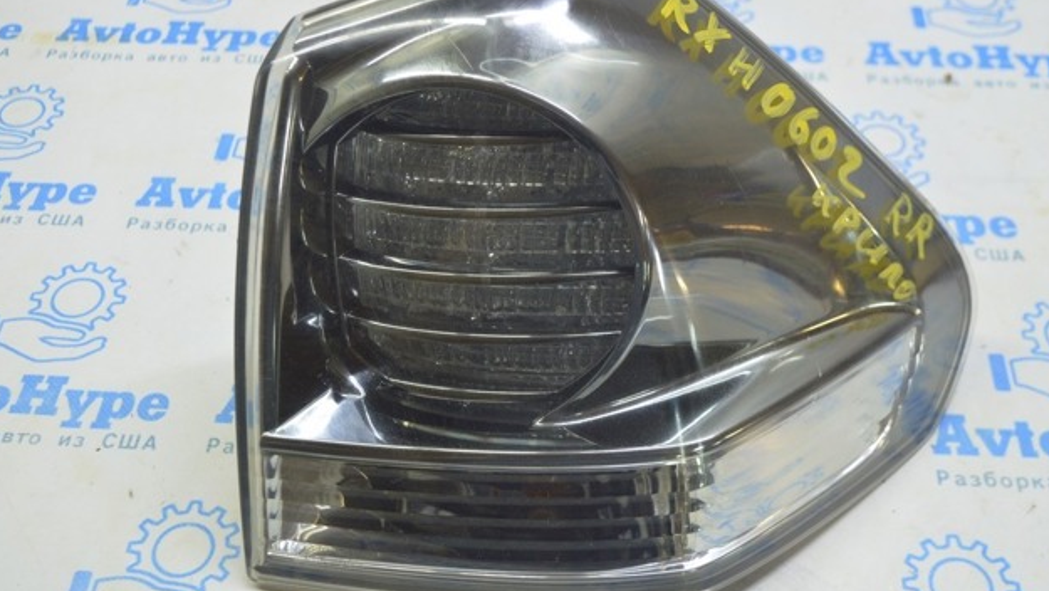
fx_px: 1252
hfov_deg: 45.5
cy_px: 285
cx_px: 527
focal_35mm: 45
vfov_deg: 26.5
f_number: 5.6
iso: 400
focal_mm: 28
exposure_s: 1/20
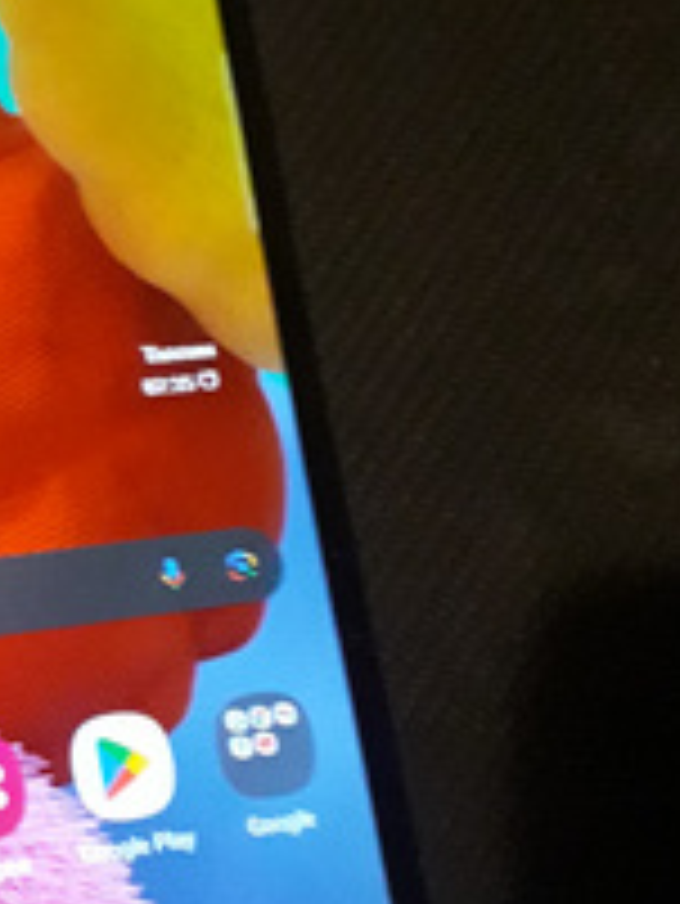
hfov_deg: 21.1
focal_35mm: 67
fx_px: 1753
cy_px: 459
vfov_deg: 29.0
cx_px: -34
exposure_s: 1/17
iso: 800
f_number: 1.9
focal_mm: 3.6
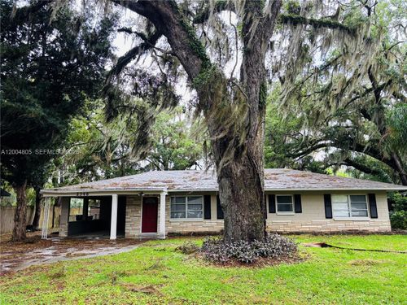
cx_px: 204
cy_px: 152
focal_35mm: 26
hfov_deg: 67.3
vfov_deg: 53.1
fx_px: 306
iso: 40
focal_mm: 5.96
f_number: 1.6
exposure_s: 1/252
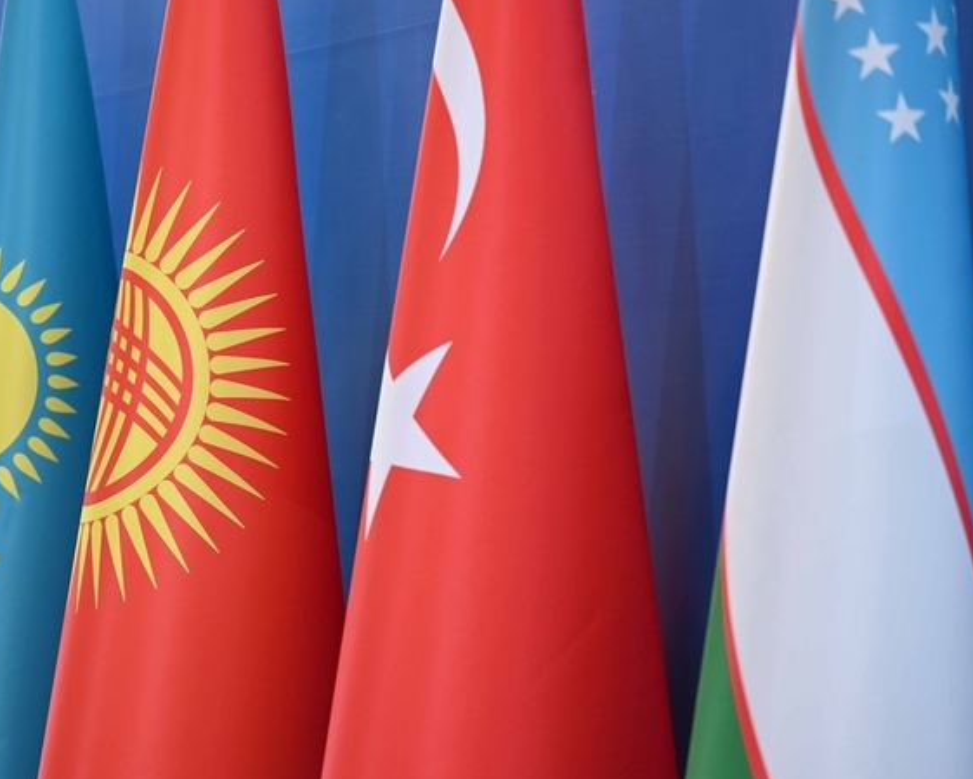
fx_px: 4436
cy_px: 448
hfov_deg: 12.5
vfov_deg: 10.0
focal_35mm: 154
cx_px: 286
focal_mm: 115
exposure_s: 1/200
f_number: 2.8
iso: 1000
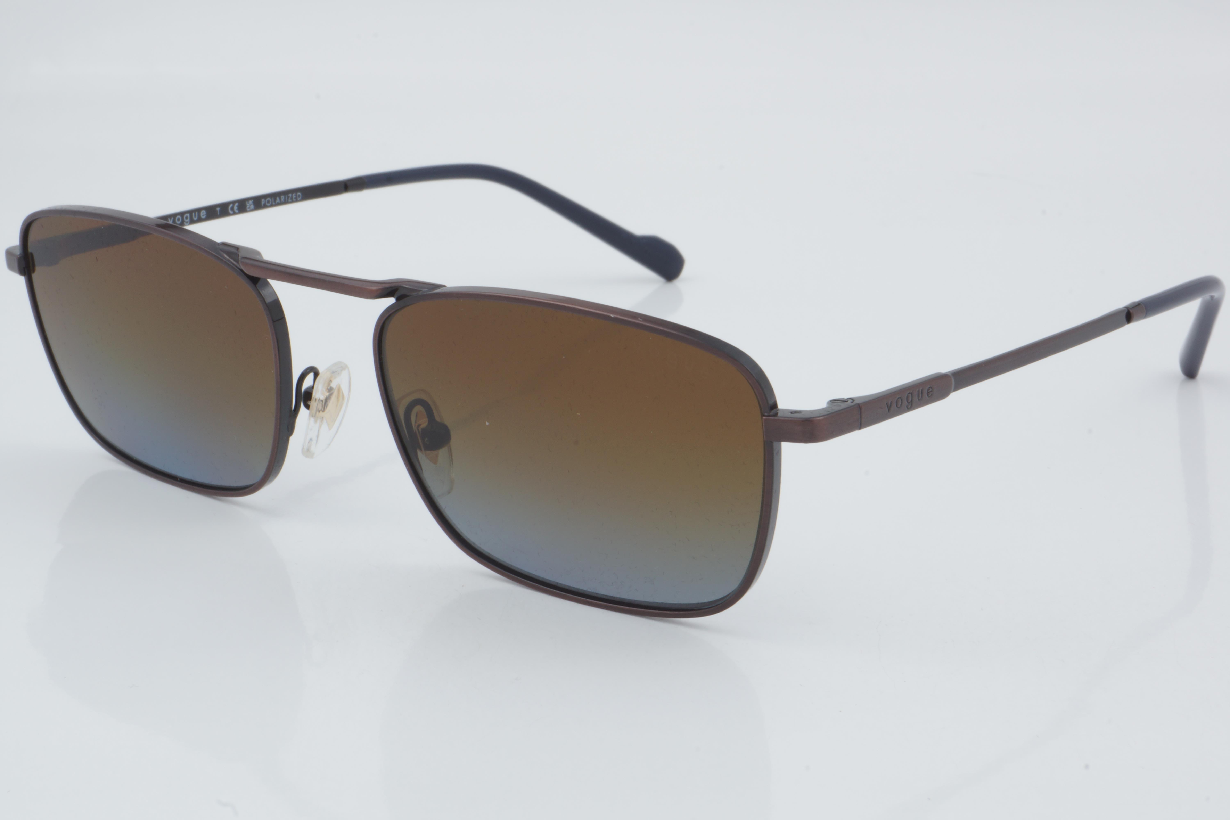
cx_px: 615
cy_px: 410
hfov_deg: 27.0
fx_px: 2562
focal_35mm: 75
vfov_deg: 18.2
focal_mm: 50
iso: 100
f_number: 32
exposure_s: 1/3
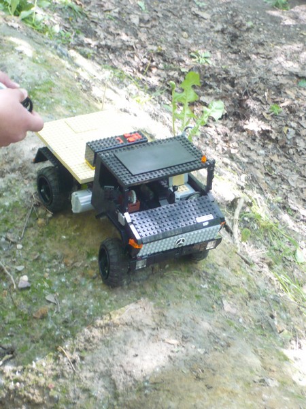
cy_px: 204
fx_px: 1049
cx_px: 153
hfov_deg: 16.6
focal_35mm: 89
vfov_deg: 22.0
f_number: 4.6
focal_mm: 14.8
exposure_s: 1/20
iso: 200
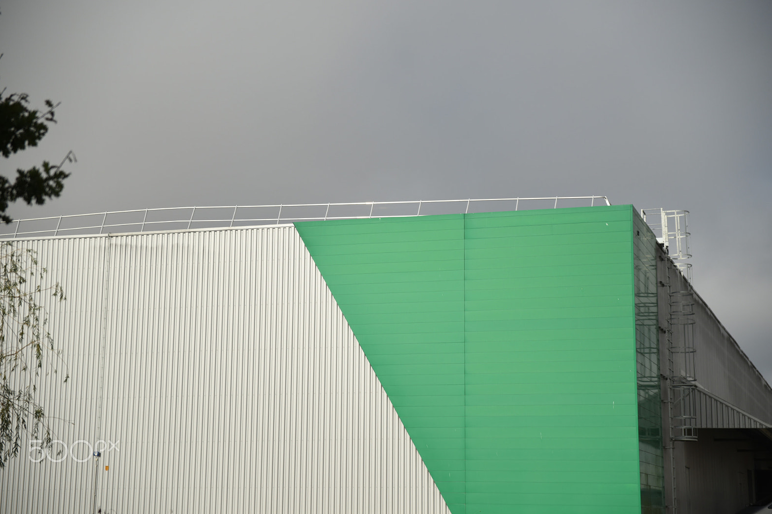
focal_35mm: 71
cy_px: 255
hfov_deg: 28.5
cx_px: 390
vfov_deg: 19.2
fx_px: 1522
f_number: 3.2
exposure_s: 1/1250
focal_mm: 70
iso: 160
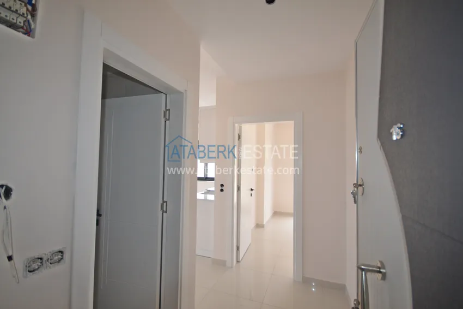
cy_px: 154
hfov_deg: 100.4
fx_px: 193
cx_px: 232
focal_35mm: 15
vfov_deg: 77.3
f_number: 4
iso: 360
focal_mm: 10
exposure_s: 1/125
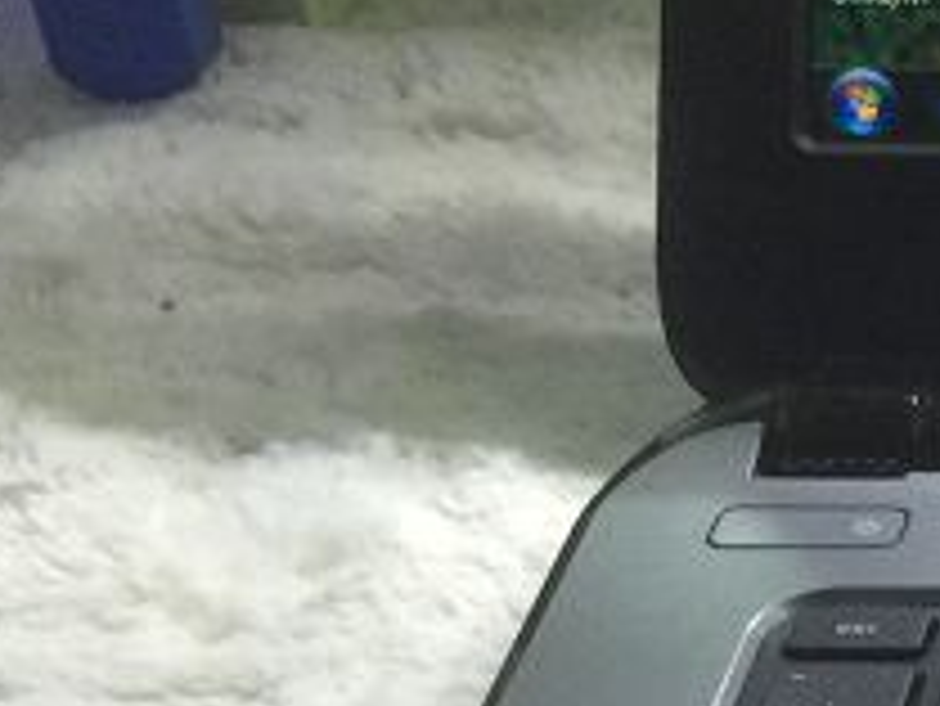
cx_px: 2055
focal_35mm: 142
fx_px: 3858
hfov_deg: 11.9
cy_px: 603
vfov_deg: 10.4
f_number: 2.2
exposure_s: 1/15
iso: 40
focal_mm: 4.15
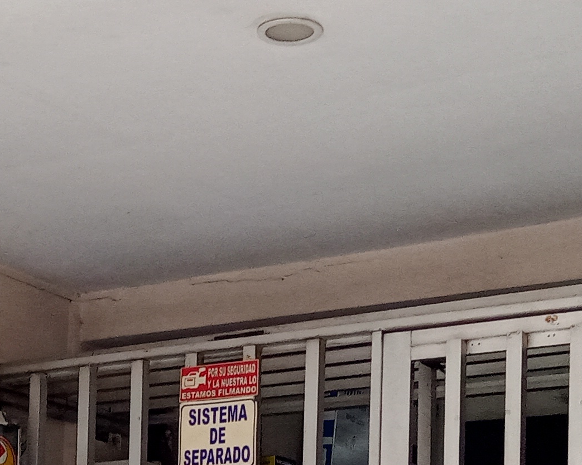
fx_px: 1877
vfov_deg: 13.7
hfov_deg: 17.3
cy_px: 584
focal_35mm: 109
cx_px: 35
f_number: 2.2
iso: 198
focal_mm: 3.37
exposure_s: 1/120
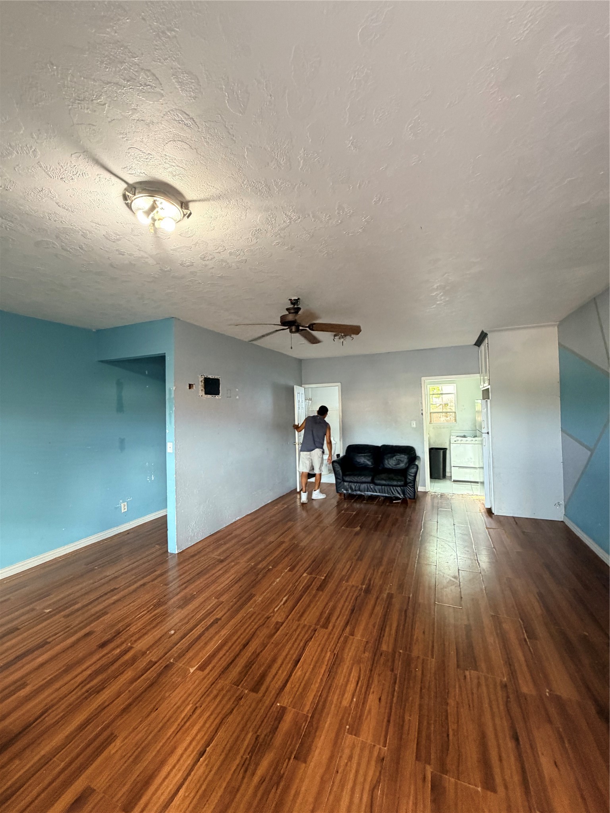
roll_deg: +2.2
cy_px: 406
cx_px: 305
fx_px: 329
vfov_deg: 102.1
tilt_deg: +1.5
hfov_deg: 85.7
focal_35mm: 14
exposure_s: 1/70
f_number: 2.2
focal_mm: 2.22
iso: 320
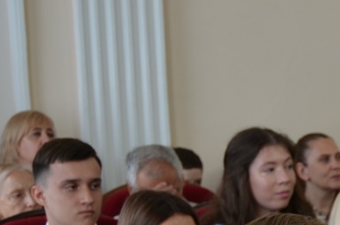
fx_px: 1348
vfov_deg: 9.3
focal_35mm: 143
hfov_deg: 13.5
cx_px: 520
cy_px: 337
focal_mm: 30
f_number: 4.5
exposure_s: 1/40
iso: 200
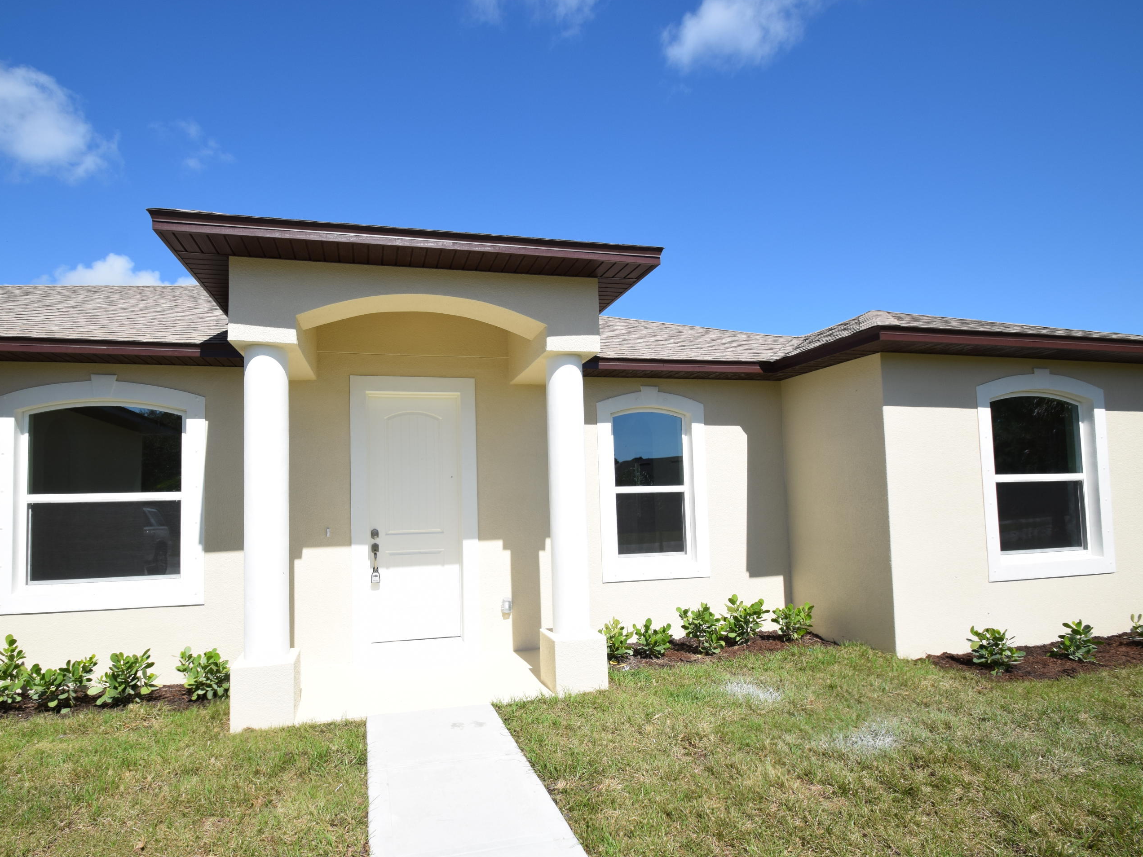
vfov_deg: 74.7
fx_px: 561
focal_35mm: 17
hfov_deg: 90.6
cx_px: 506
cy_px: 443
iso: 200
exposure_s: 1/400
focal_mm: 10
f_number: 10
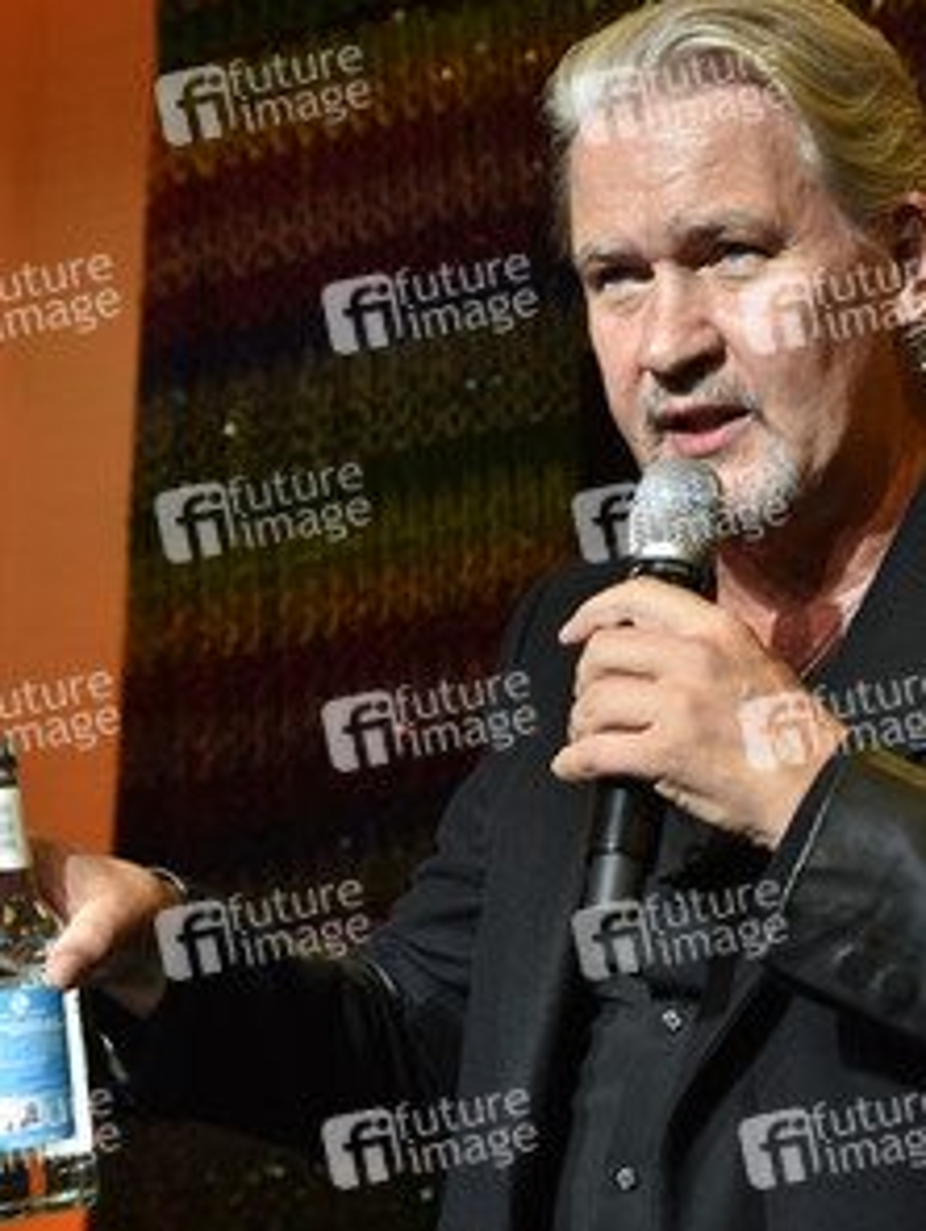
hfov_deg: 13.4
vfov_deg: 17.9
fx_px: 3915
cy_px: 618
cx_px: 736
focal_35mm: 110
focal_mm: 75
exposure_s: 1/125
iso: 640
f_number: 6.3
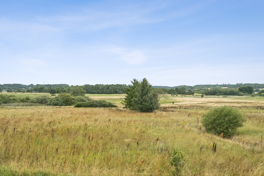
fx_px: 337
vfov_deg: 29.2
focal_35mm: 46
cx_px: 132
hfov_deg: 42.7
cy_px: 88
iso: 1250
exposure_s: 1/1600
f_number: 6.3
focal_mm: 31
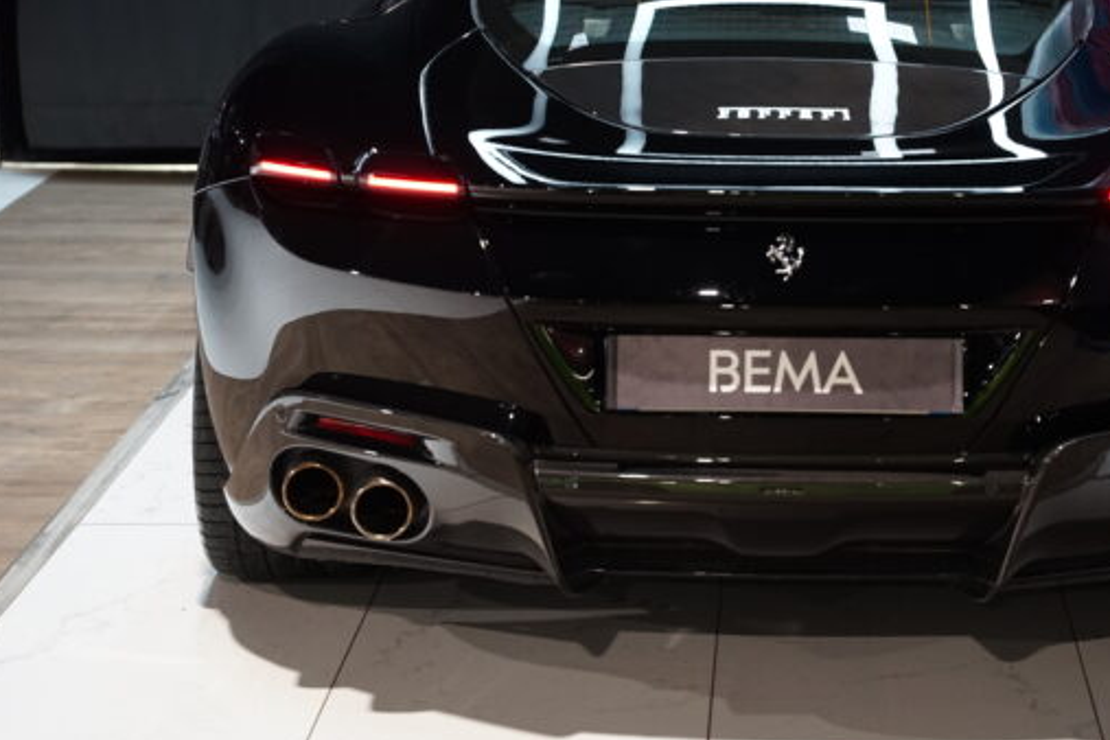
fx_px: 2931
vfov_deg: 14.3
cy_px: 208
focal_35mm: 95
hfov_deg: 21.3
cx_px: 793
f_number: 2.8
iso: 1250
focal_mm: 62.7
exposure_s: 1/80
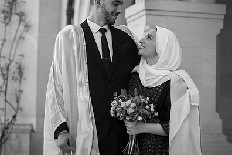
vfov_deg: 9.1
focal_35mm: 150
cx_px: 157
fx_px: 967
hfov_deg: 13.7
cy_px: 61
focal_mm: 100
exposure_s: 1/1250
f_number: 2.8
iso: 100
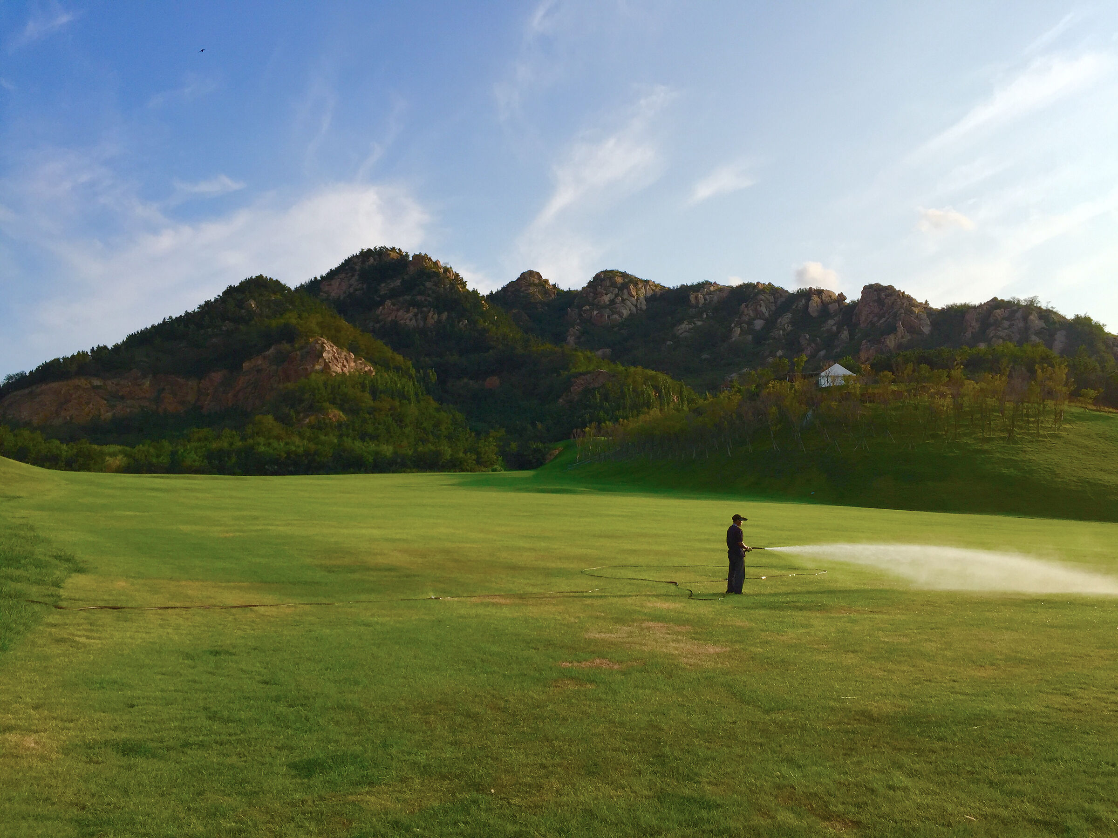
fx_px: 937
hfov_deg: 61.7
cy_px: 419
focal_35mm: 29
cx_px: 559
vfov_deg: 48.2
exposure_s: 1/2198
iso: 32
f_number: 2.2
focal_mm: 4.15
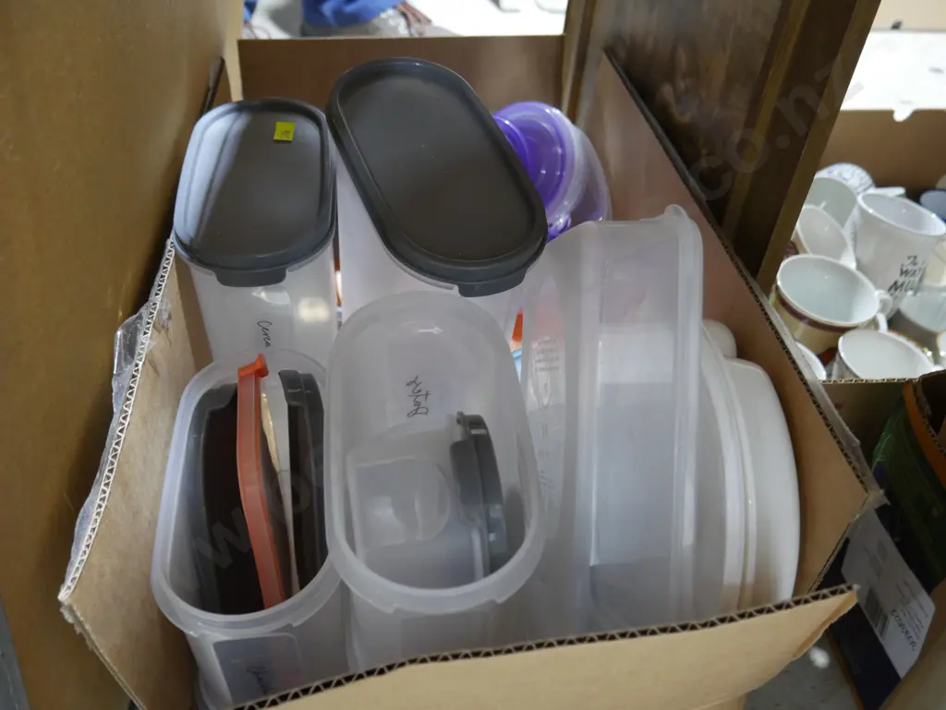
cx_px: 473
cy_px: 355
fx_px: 875
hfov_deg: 56.8
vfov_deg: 44.2
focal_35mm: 32
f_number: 3.6
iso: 1600
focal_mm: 16
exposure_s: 1/60
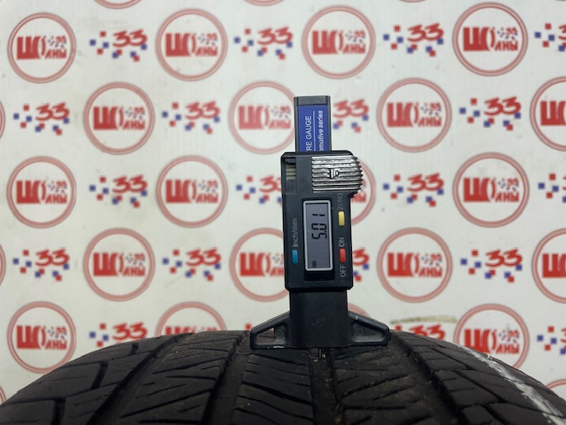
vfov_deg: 53.1
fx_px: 425
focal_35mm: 26
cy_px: 212
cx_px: 283
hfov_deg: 67.3
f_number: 1.6
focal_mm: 4.2
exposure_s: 1/100
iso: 100
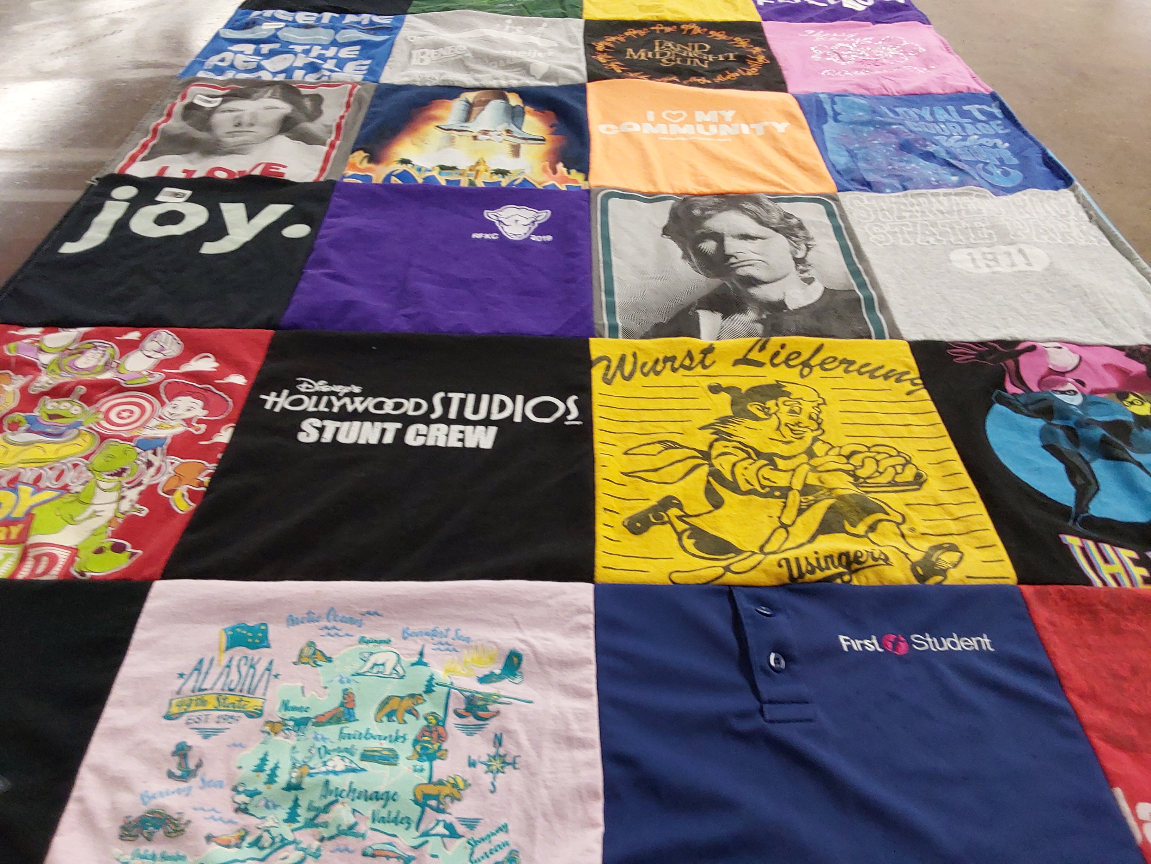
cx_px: 576
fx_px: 931
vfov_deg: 49.7
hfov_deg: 63.4
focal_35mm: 28
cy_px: 432
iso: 125
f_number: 1.9
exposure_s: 1/60
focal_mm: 2.91
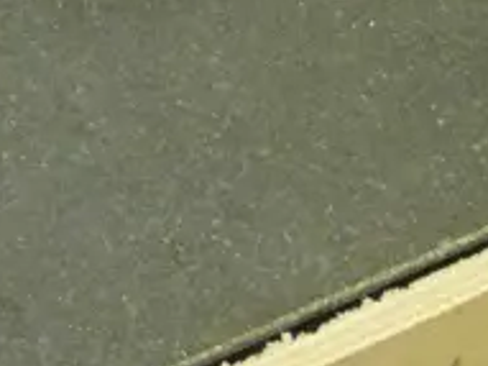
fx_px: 3029
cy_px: 122
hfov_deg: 8.9
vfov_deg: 6.9
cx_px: -309
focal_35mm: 215
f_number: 4.6
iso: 3200
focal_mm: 20
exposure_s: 1/80
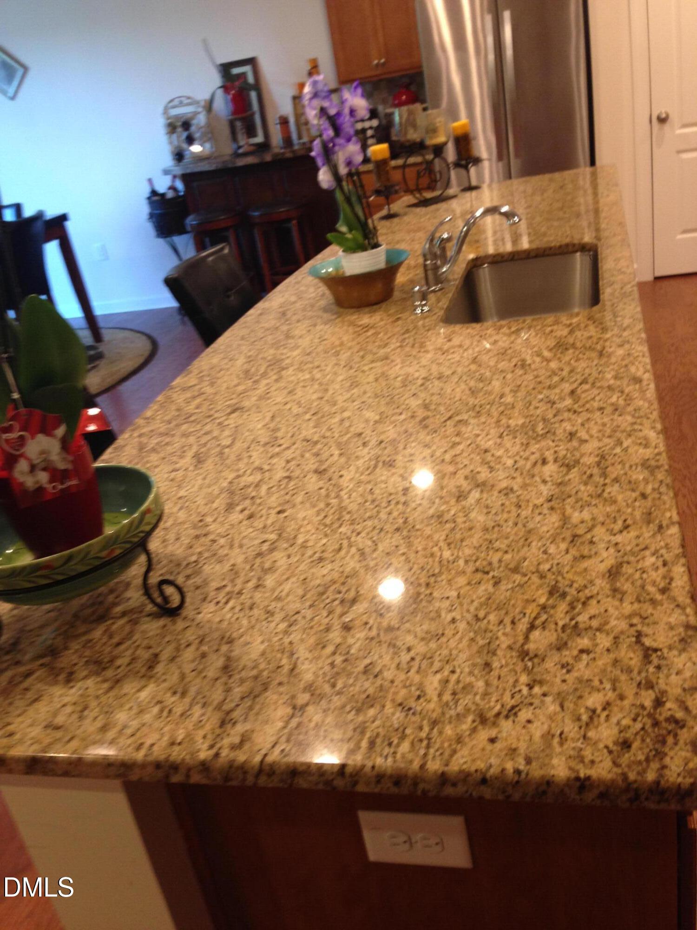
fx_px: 886
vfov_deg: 55.4
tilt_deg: -19.7
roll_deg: +10.3
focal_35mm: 33
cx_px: 348
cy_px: 465
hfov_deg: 42.9
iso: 100
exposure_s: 1/20
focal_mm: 4.12
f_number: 2.4
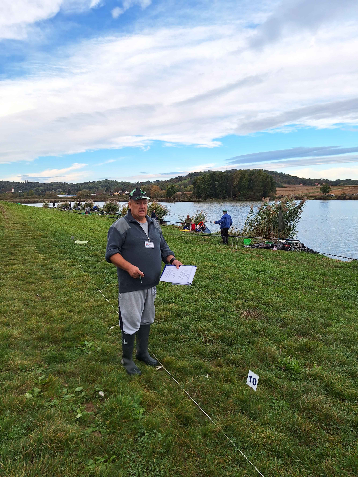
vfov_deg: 73.9
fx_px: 317
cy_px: 238
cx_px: 179
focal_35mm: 23
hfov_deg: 58.9
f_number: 1.8
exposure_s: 1/552
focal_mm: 5.54
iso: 40
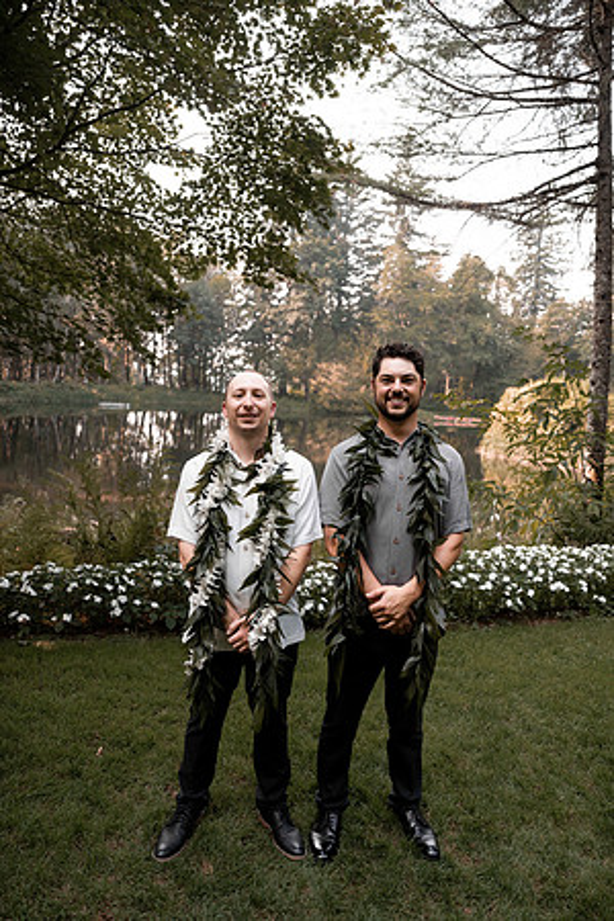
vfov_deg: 73.7
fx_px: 614
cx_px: 307
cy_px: 460
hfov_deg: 53.1
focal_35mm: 24
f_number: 2.8
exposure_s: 1/640
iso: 250
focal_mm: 24
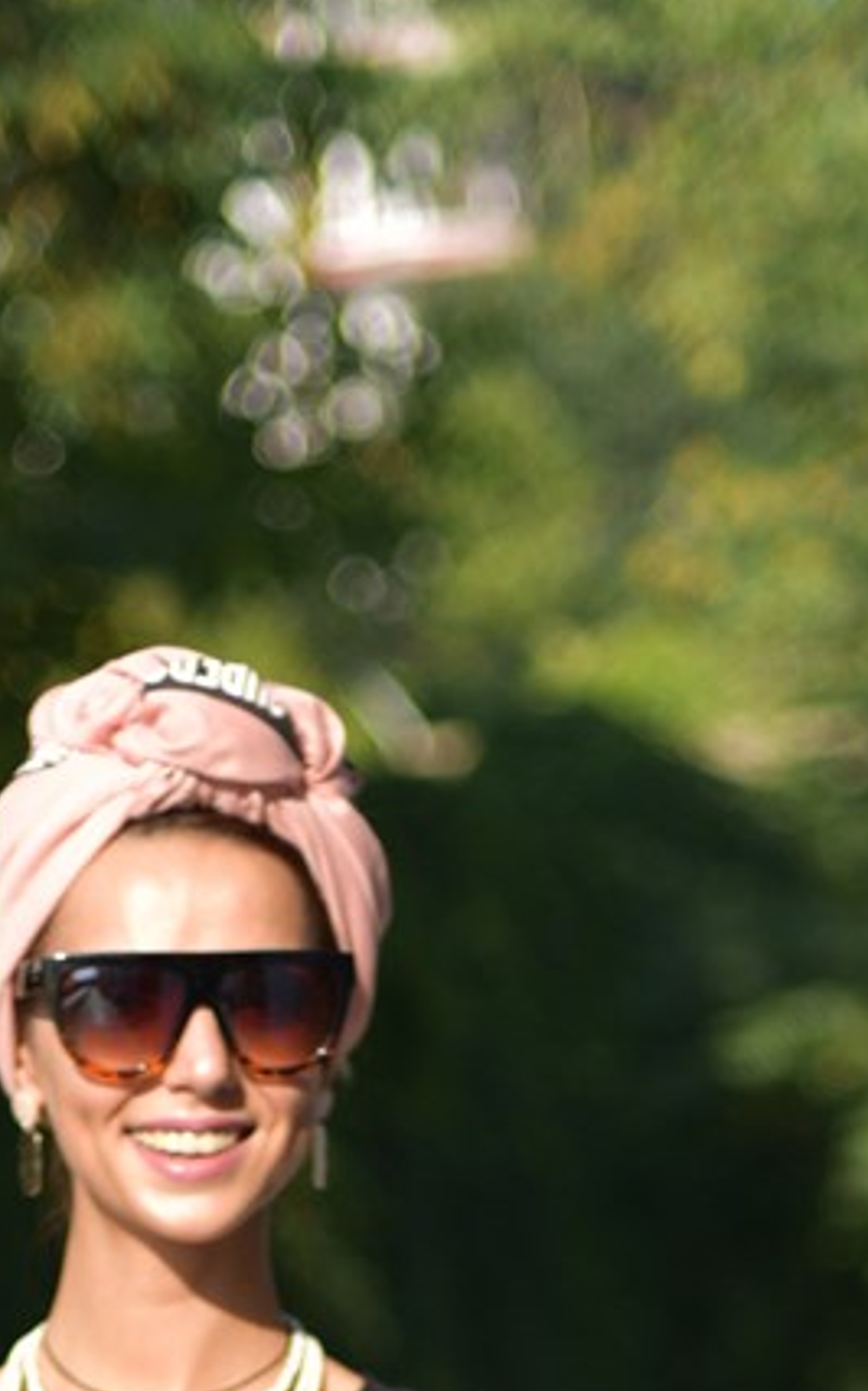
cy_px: 2547
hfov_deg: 6.1
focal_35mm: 215
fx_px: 8143
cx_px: 144
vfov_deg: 9.3
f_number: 2
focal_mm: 50
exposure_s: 1/2500
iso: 80
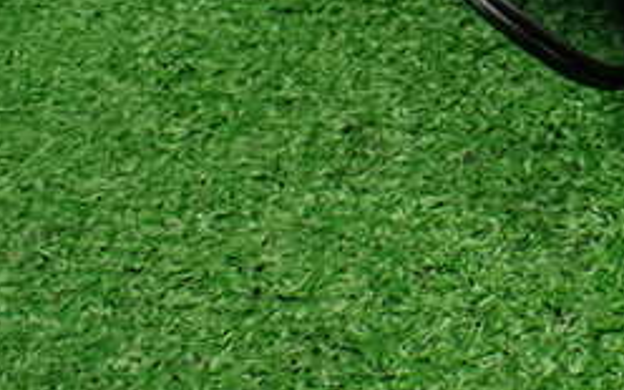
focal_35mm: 77
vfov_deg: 16.2
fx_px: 1309
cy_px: -88
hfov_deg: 24.9
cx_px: 694
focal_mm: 5.4
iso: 400
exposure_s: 1/125
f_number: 2.3
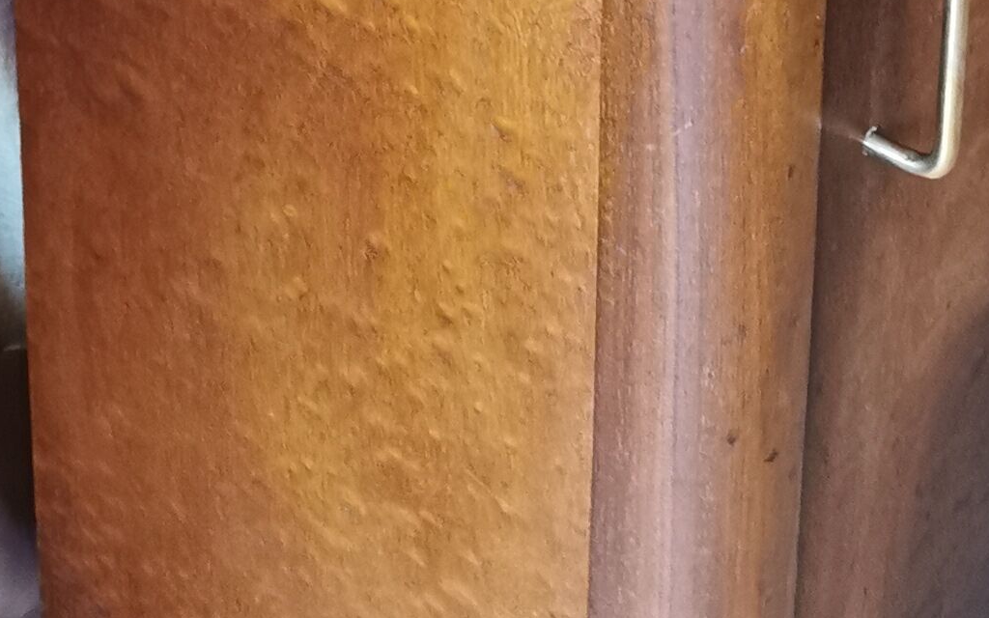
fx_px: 2749
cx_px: 182
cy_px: -986
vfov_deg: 10.5
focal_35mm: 102
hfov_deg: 20.1
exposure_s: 1/33.3
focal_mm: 5.56
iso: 320
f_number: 1.6
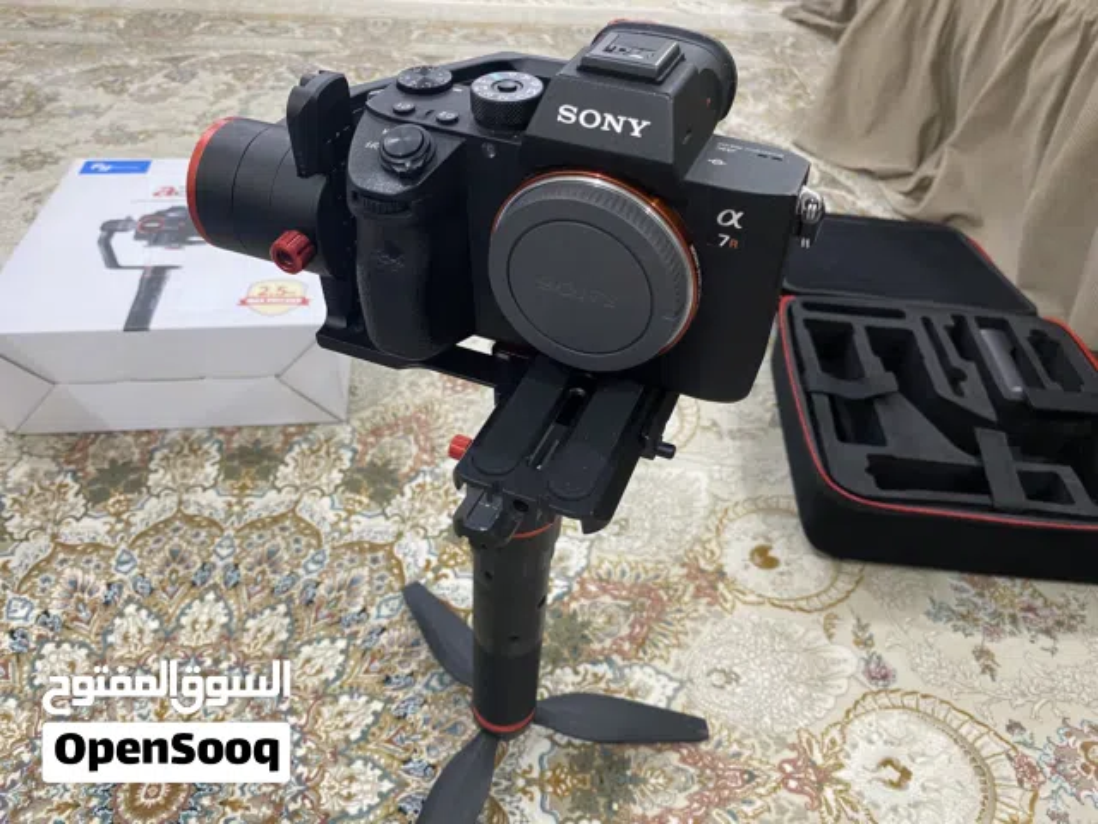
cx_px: 549
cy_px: 412
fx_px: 825
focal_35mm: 26
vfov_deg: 53.1
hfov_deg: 67.3
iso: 400
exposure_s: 1/60
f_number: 1.8
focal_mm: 4.25
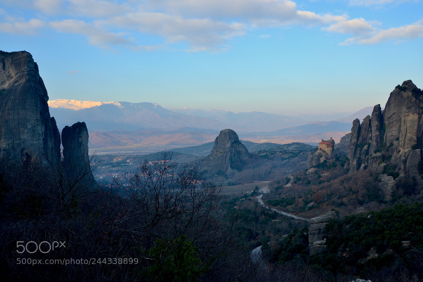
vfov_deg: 43.6
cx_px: 212
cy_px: 141
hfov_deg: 61.9
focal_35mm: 30
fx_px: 352
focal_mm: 20
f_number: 9
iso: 200
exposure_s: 1/160
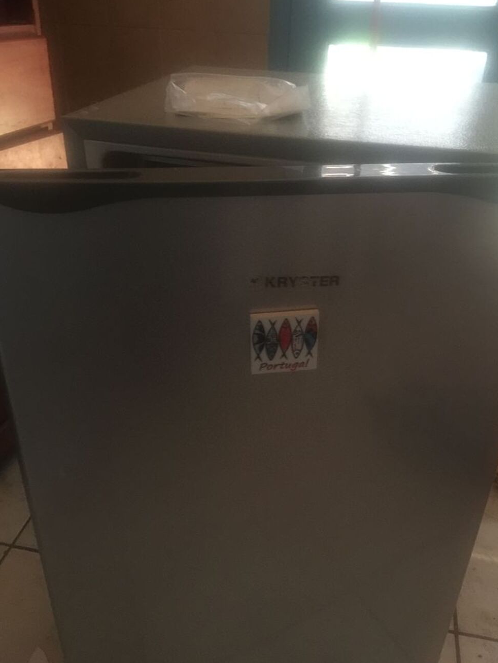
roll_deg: -0.4
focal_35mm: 30
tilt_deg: -30.2
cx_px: 256
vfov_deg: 60.0
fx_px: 575
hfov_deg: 46.8
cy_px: 329
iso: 200
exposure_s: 1/8
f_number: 2.2
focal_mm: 4.15
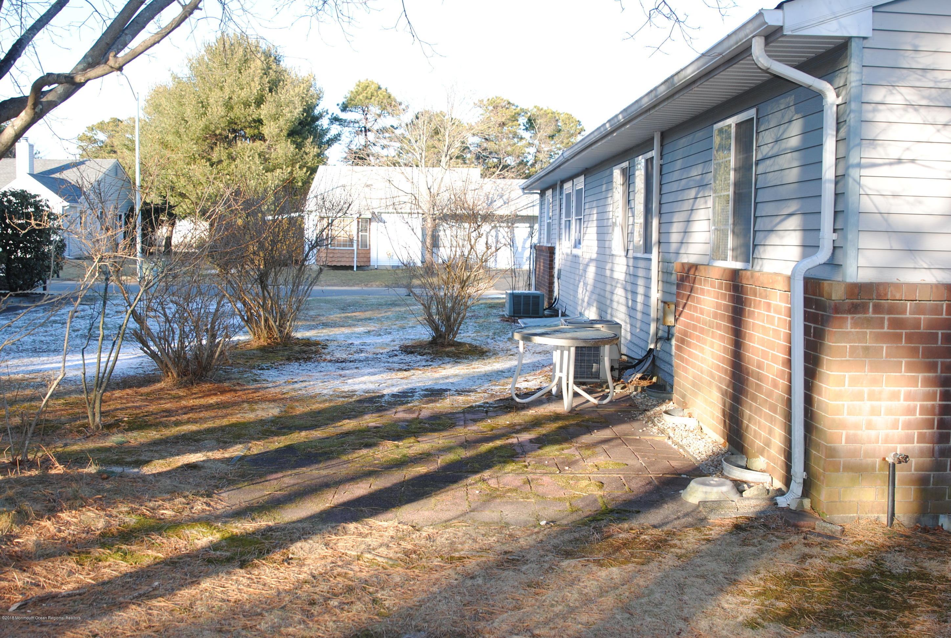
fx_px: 953
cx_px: 476
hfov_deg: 53.0
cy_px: 319
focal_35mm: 36
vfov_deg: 37.0
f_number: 4
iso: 100
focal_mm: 24
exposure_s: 1/200
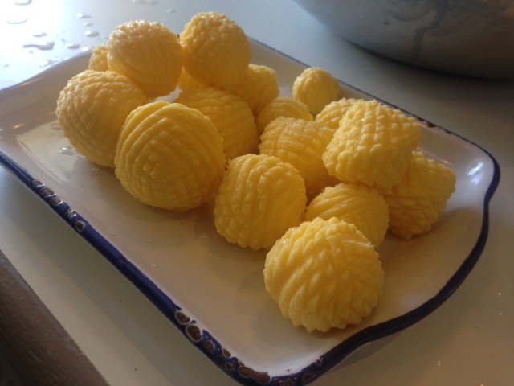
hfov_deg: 55.4
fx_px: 490
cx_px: 257
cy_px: 193
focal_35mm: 33
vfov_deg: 42.9
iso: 50
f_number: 2.4
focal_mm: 4.12
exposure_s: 1/40
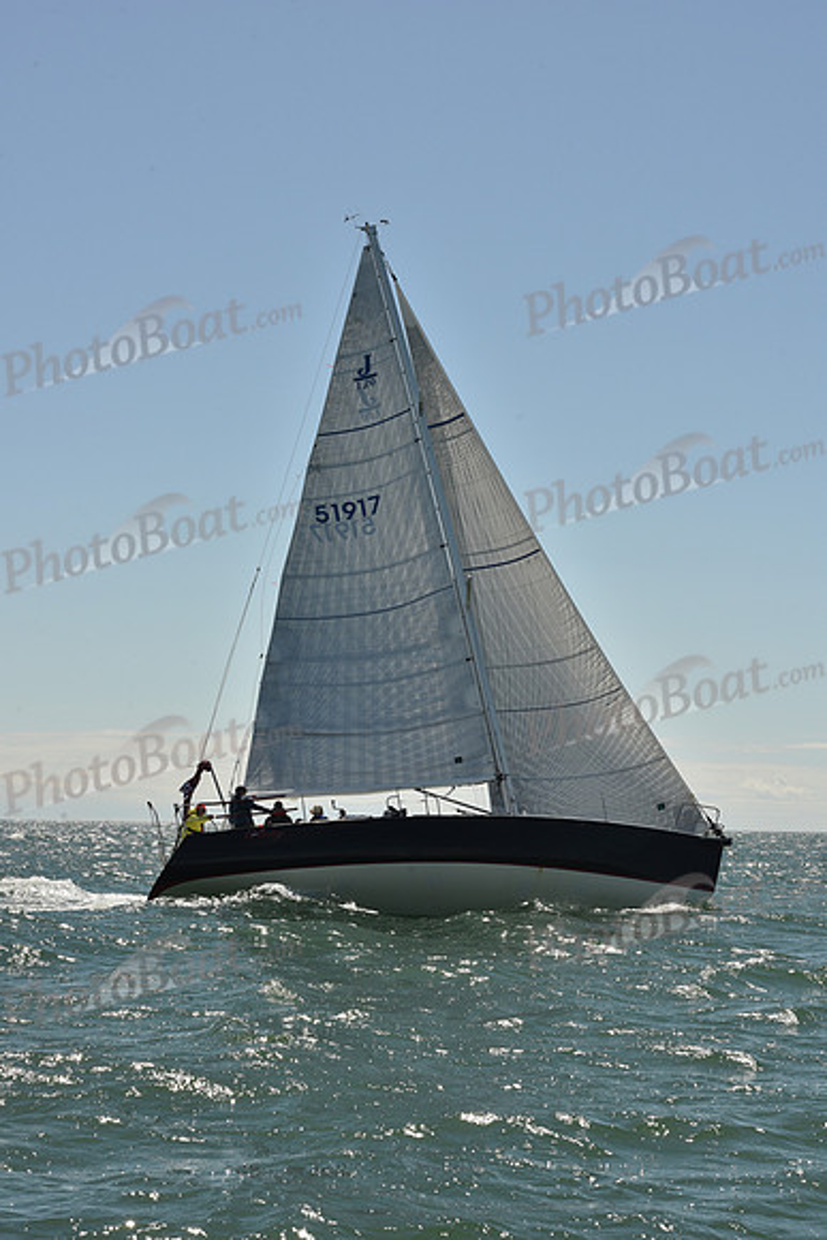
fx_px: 2410
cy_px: 620
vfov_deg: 28.8
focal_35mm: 70
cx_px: 414
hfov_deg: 19.5
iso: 320
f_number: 13
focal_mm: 70
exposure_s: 1/800
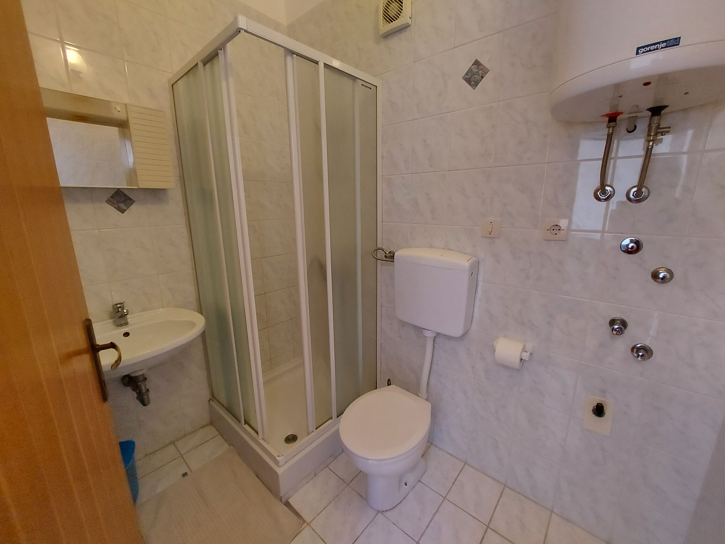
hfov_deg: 106.2
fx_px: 272
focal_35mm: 13
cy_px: 272
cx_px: 362
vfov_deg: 89.9
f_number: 2.2
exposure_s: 1/33
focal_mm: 1.74
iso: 320
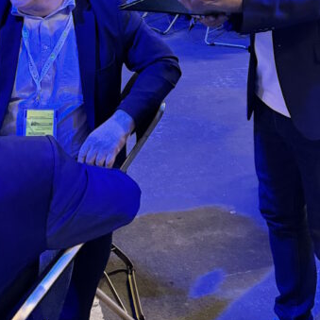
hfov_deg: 26.8
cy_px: -76
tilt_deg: -6.0
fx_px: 669
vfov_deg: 24.1
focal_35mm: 64
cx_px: 200
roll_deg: -1.1
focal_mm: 6.76
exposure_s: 1/50
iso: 640
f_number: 1.78
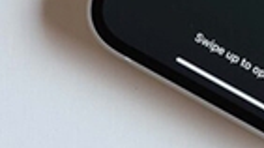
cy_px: -177
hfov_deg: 7.2
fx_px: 2077
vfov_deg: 4.0
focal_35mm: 297
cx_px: 374
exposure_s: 1/160
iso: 400
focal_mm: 50
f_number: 2.8
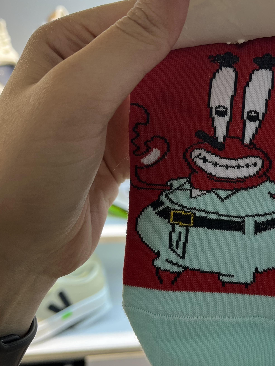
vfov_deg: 46.8
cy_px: 176
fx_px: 424
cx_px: 196
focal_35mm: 40
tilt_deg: -9.8
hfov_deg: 35.4
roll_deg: -1.5
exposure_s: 1/100
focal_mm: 5.1
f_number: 1.6
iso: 80
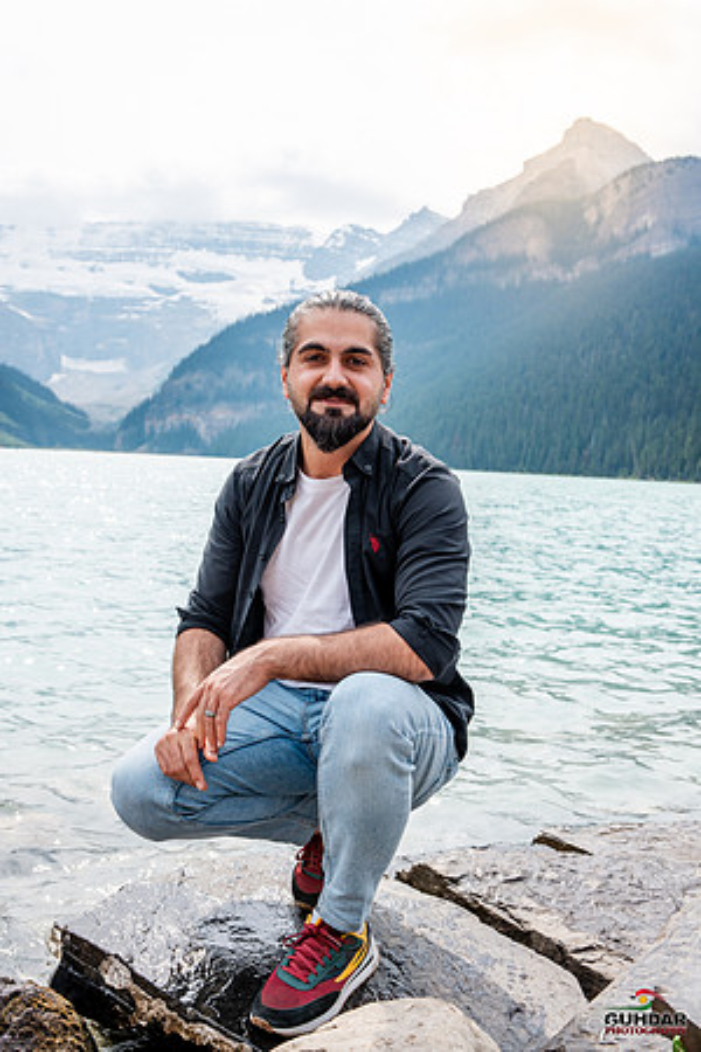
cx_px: 350
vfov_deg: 54.4
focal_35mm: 35
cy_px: 526
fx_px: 1022
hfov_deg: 37.9
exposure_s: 1/640
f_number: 6.3
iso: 200
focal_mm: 35
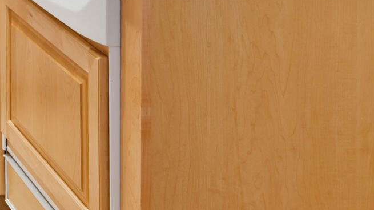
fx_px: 952
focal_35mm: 96
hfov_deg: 17.1
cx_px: -349
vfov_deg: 11.4
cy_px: -204
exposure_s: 1.6
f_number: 7.1
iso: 100
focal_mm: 20
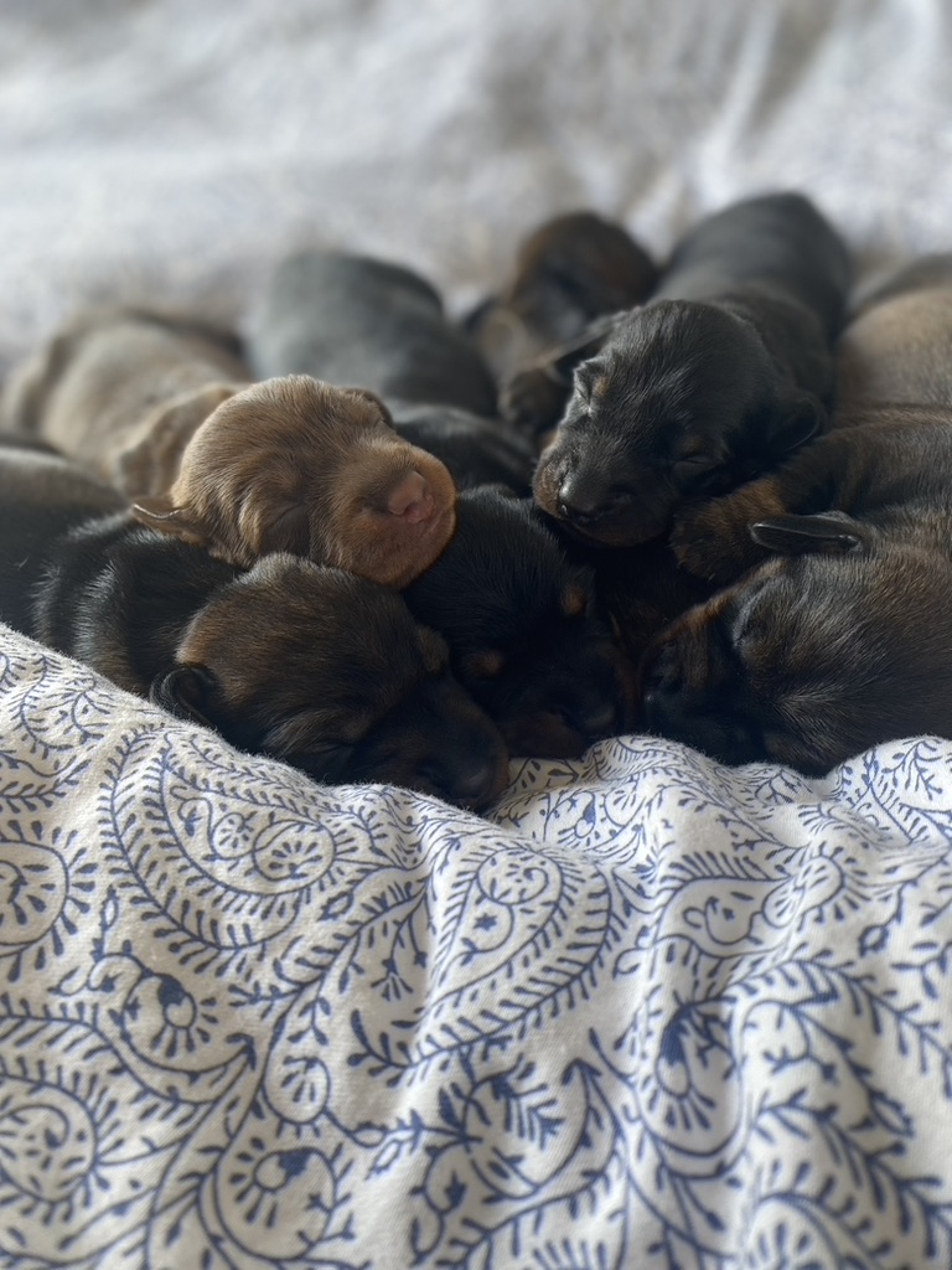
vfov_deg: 67.3
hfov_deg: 53.1
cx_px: 476
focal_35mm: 26
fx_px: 953
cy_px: 635
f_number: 1.8
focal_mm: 4.25
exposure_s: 1/121
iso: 64
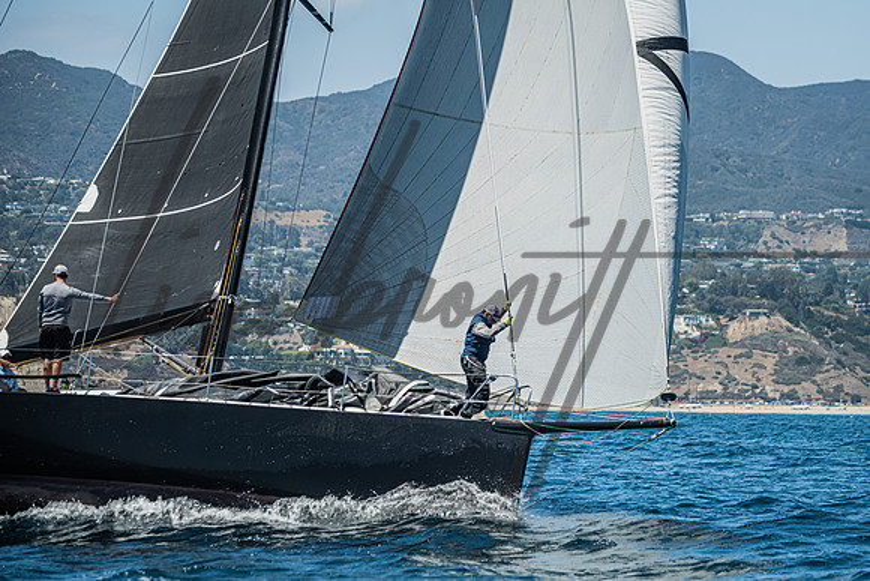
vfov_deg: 7.3
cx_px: 501
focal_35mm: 187
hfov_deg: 11.0
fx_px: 4530
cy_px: 281
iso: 320
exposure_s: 1/1000
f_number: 4.8
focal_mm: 160
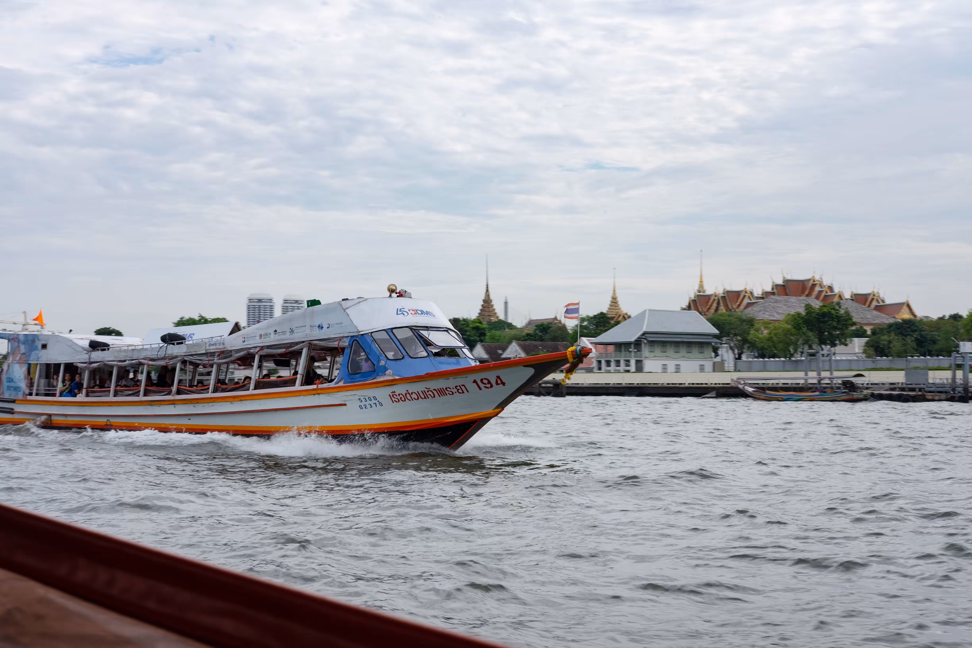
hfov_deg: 37.5
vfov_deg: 25.5
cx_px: 486
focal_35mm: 53
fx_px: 1431
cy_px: 324
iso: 320
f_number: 13
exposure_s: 1/160
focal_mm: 35
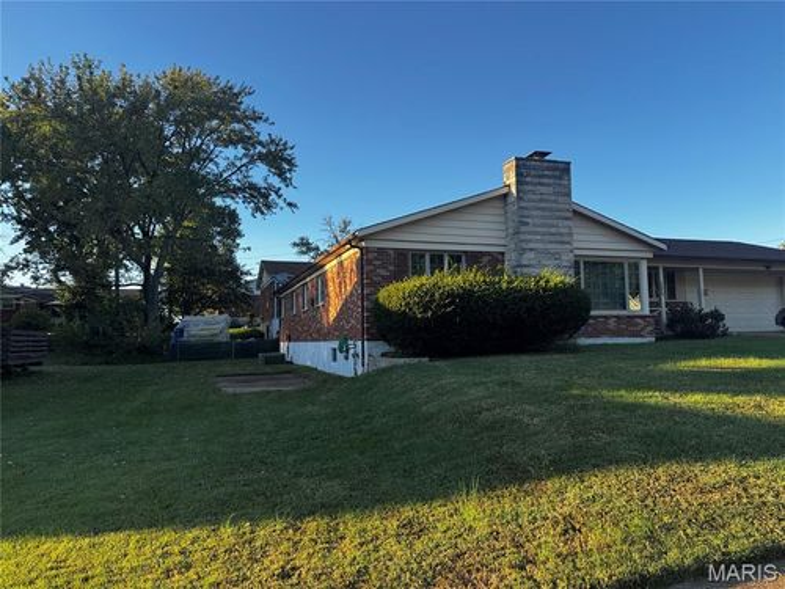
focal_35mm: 24
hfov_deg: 71.6
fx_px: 544
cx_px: 392
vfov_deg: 56.8
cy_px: 294
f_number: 1.78
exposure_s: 1/1094
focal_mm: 6.76
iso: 80
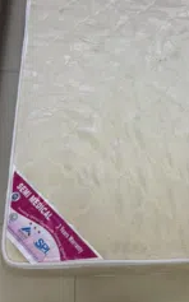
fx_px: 355
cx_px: 128
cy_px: 117
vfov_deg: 45.9
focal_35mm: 43
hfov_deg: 29.6
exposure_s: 1/50
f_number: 1.78
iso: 200
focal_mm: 6.76
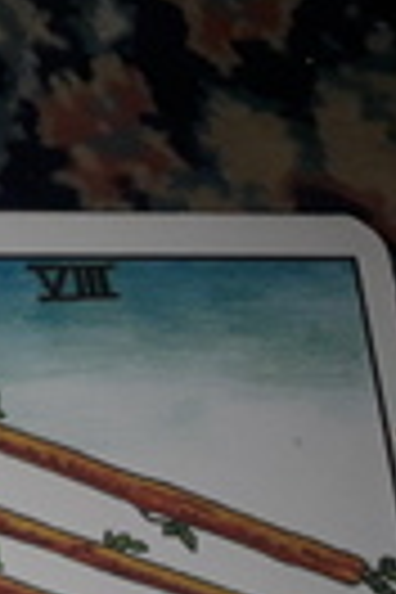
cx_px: -1026
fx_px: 2425
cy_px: 814
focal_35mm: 147
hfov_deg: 7.5
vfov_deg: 13.4
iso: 40
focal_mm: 3.6
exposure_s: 1/182
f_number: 1.9
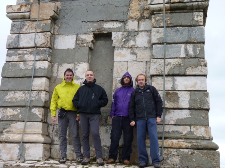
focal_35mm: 55
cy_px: 84
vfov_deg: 26.5
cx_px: 112
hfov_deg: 34.9
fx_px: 357
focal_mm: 9.8
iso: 160
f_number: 3.6
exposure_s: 1/250
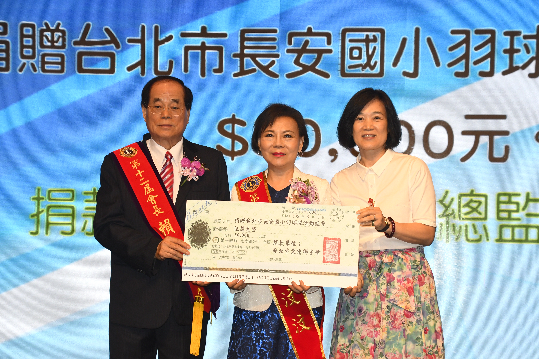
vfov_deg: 12.2
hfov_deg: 18.3
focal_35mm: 112
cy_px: 190
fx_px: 1677
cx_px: 279
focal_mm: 70
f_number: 7.1
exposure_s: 1/80
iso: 1000
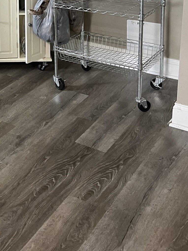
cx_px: -12
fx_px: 427
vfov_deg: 29.6
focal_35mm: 59
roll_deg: +1.9
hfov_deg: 23.5
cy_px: -22
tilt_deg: -11.3
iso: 500
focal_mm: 5.1
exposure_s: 1/40
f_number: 1.6
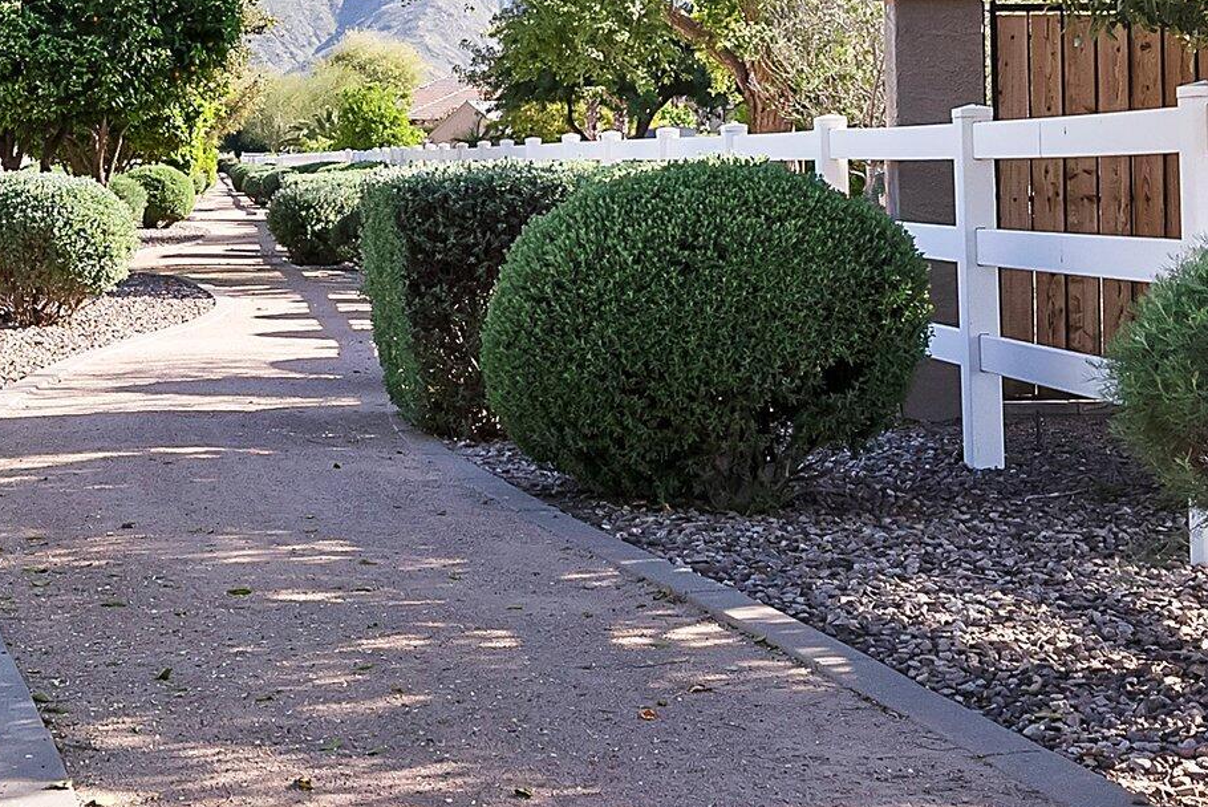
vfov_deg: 16.8
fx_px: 2720
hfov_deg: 24.8
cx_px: 348
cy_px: 194
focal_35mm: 81
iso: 2500
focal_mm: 24
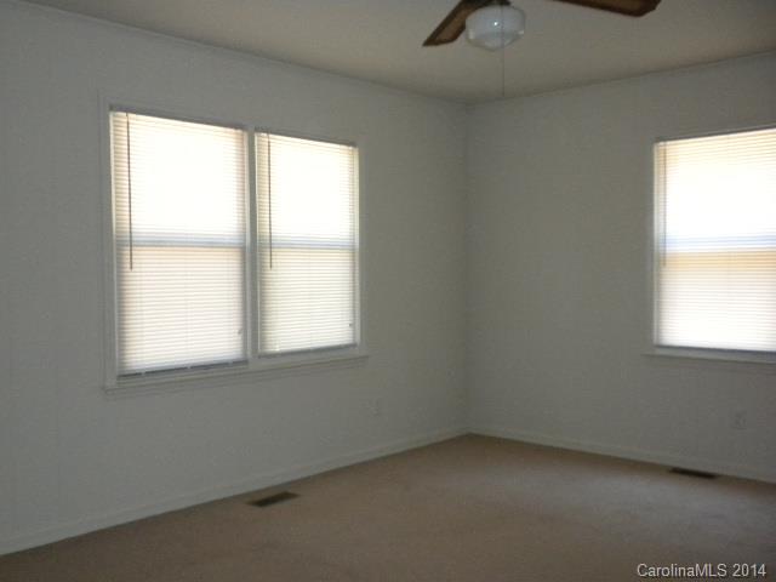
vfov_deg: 38.7
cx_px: 388
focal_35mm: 37
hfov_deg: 50.1
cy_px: 291
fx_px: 829
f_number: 3.5
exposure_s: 1/67.1
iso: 400
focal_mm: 6.6
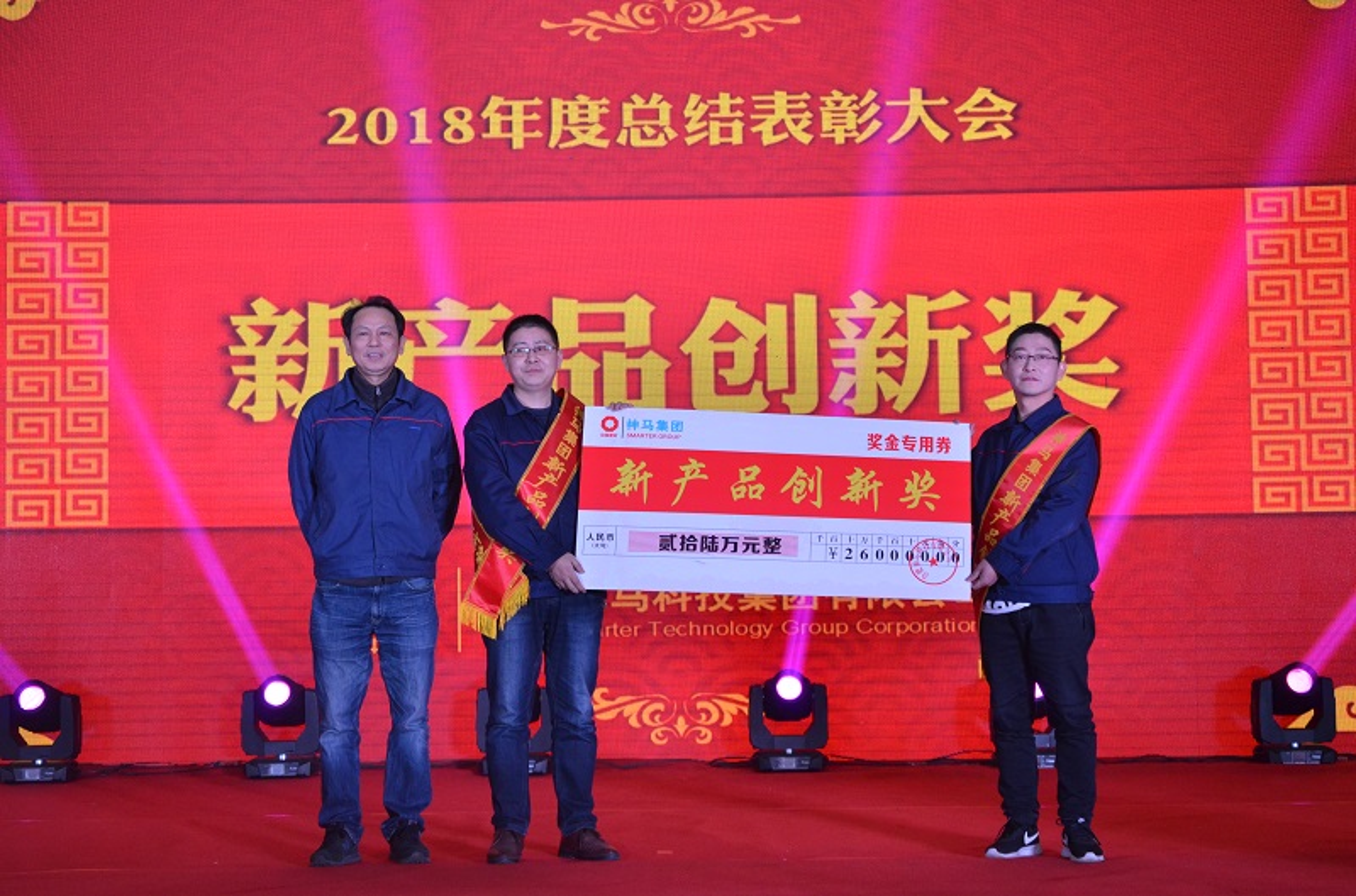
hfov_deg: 33.5
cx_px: 678
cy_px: 448
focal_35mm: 60
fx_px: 2254
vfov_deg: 22.5
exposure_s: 1/200
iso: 1000
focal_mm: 40
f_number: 7.1
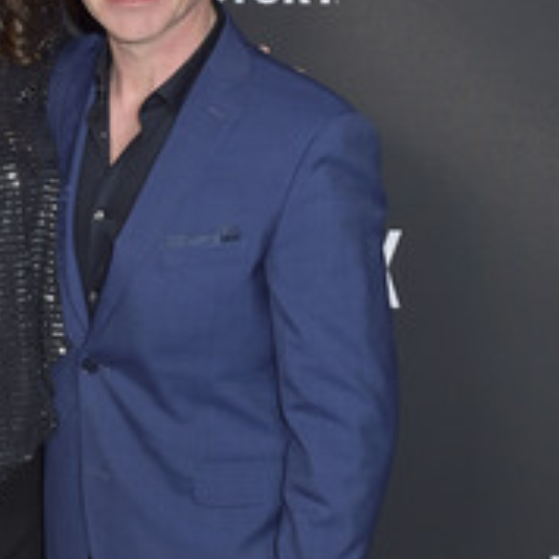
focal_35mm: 103
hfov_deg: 16.7
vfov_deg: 16.9
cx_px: 66
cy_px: 198
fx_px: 1882
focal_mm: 48
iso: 250
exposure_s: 1/250
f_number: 5.6
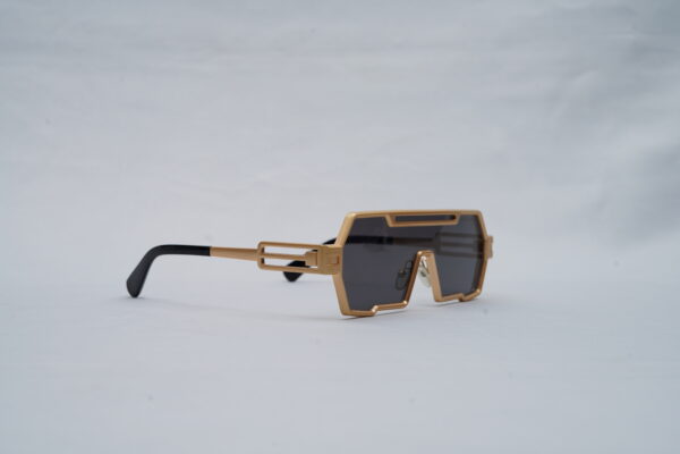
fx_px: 944
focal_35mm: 50
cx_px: 340
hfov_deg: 39.6
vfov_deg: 27.0
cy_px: 227
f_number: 9
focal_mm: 50
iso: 100
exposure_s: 1/160
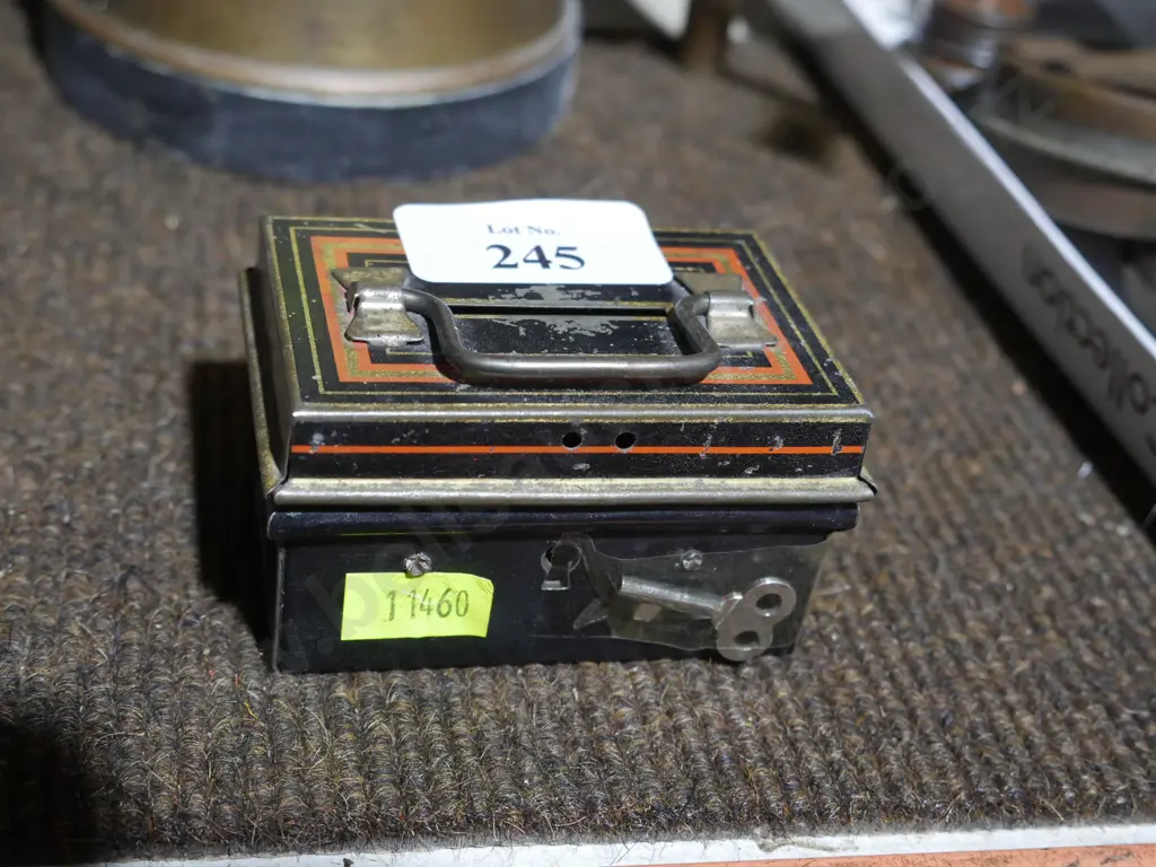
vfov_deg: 29.1
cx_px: 578
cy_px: 434
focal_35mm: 50
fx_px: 1670
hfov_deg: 38.2
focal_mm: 25
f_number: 5.3
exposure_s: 1/60
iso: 1250
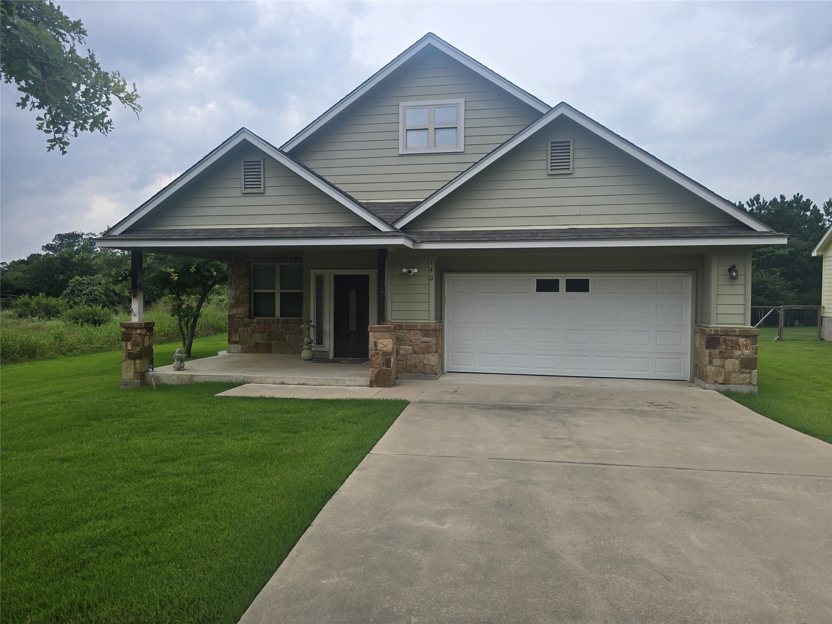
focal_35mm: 23
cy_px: 312
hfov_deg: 73.9
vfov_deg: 58.9
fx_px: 553
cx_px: 416
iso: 12
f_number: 1.7
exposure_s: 1/317
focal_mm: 6.3
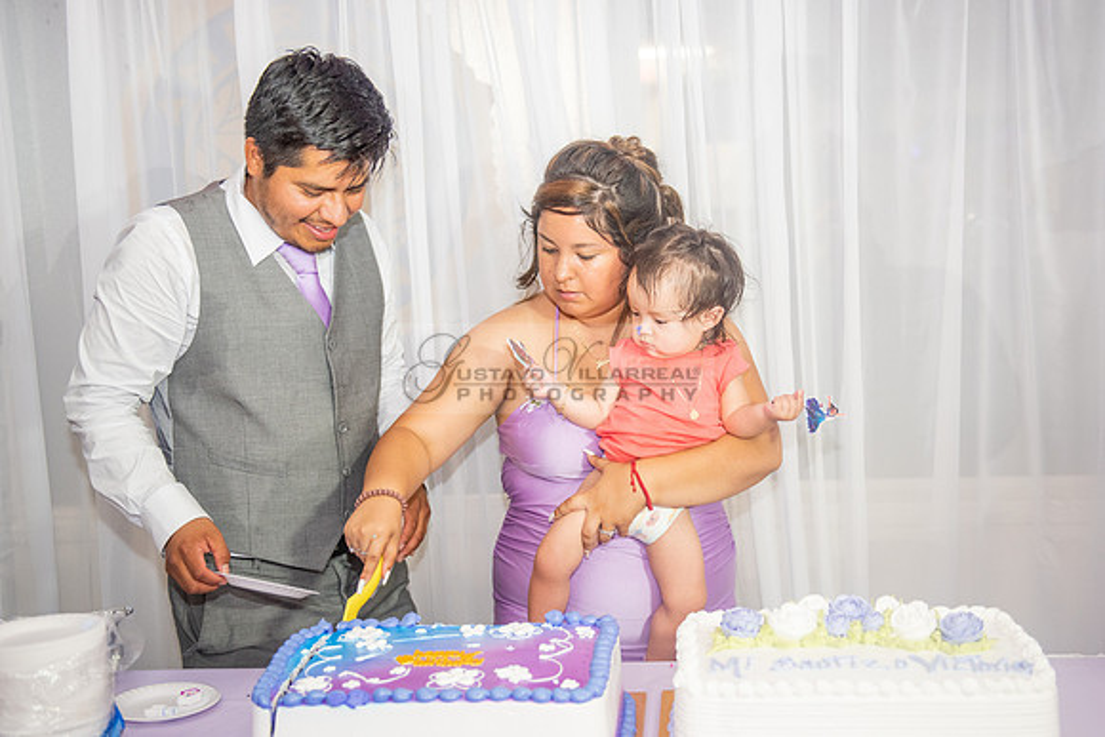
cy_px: 409
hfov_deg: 38.8
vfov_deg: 26.4
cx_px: 573
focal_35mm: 51
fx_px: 1569
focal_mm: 44
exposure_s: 1/125
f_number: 2.8
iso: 1000
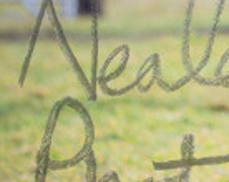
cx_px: 365
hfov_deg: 0.8
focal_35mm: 2375
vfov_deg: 0.7
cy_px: -88
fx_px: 16074
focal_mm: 400
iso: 640
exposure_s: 1/1000
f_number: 4.5
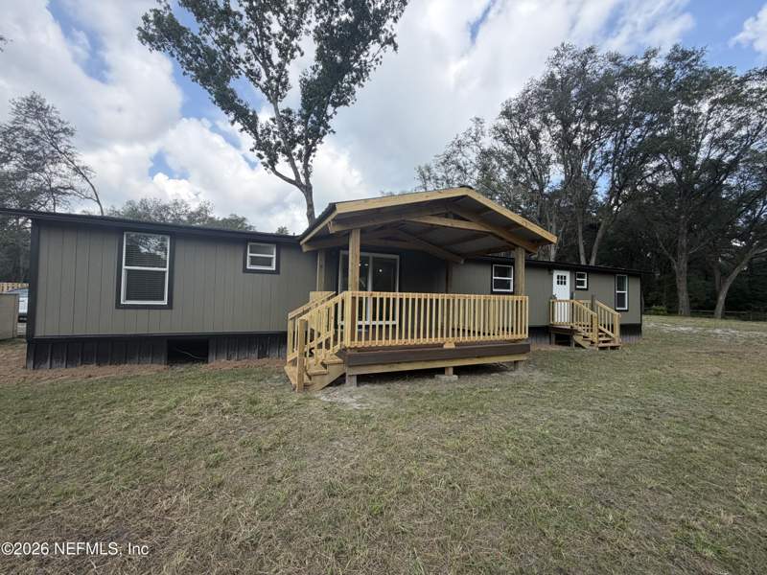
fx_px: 310
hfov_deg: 102.1
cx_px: 384
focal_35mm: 14
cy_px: 288
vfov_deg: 85.7
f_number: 2.2
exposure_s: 1/770
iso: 40
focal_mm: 2.22
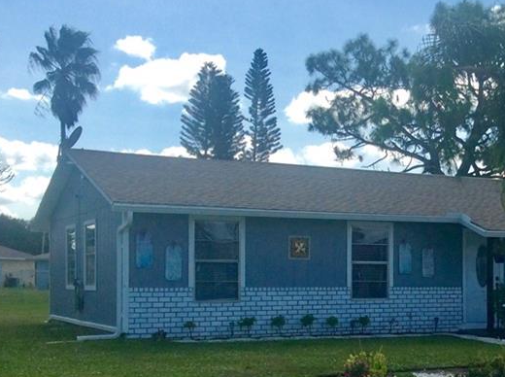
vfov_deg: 23.0
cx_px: 375
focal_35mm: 63
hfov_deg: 30.3
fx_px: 917
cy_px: 269
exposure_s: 1/1634
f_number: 2.4
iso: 32
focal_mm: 3.3
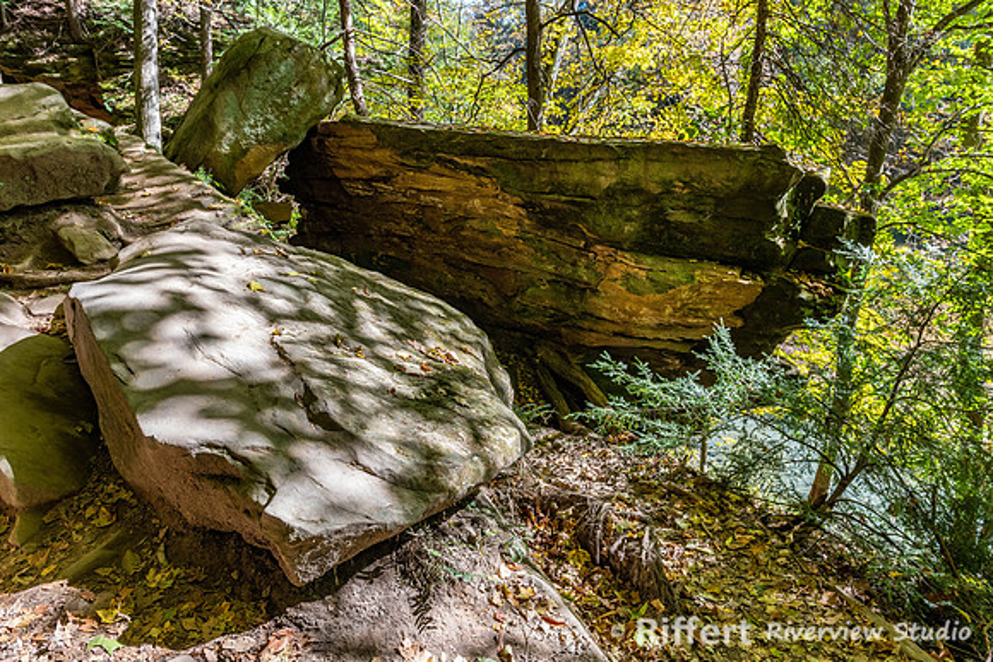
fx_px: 662
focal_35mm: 24
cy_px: 331
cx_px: 496
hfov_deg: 73.7
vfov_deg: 53.2
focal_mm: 24
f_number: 8
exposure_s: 1/160
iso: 500
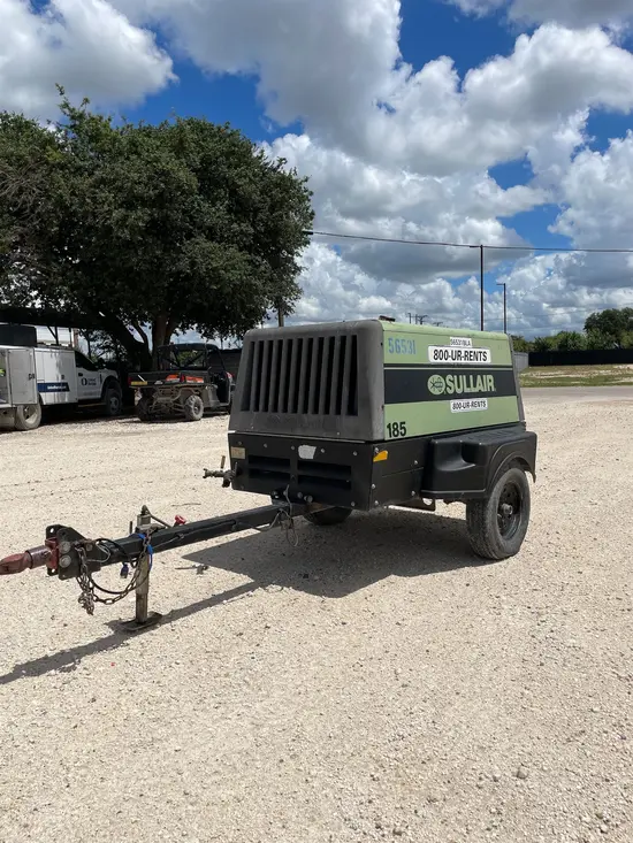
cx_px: 316
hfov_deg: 53.1
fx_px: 634
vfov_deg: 67.3
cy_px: 422
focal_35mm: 26
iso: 32
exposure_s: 1/9091
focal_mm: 4.2
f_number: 1.6
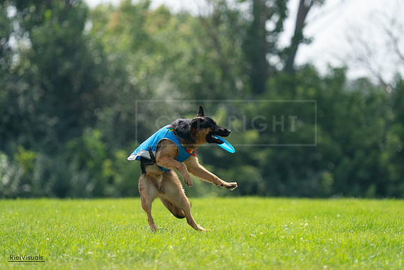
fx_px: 4826
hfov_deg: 4.8
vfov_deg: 3.2
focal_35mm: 430
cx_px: 202
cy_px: 135
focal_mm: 430
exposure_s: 1/4000
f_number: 6.3
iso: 1600
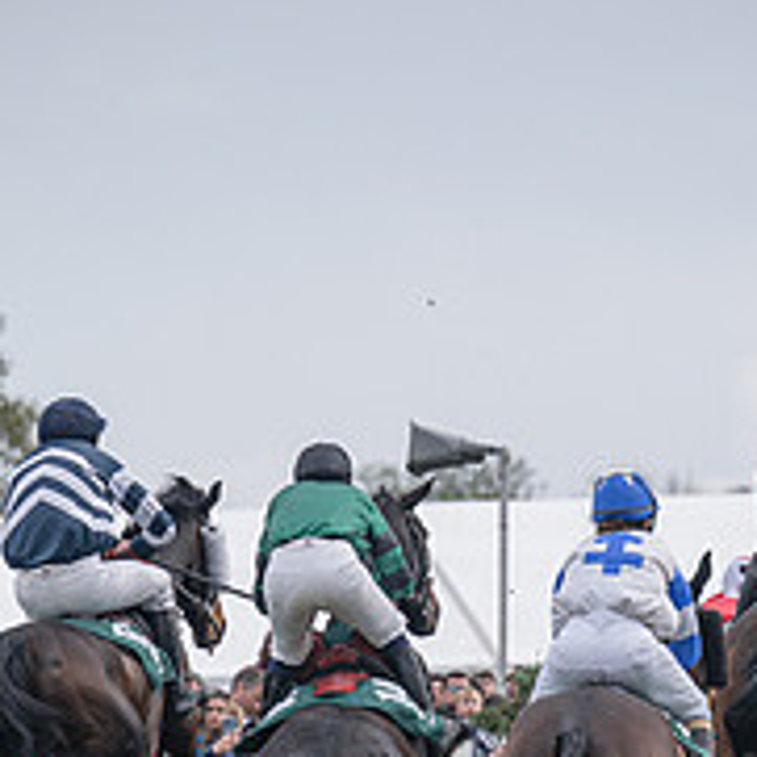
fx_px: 17665
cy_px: 808
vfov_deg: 2.5
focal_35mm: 714
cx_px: 799
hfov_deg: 2.5
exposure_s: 1/800
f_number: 5
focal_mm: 210
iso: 400
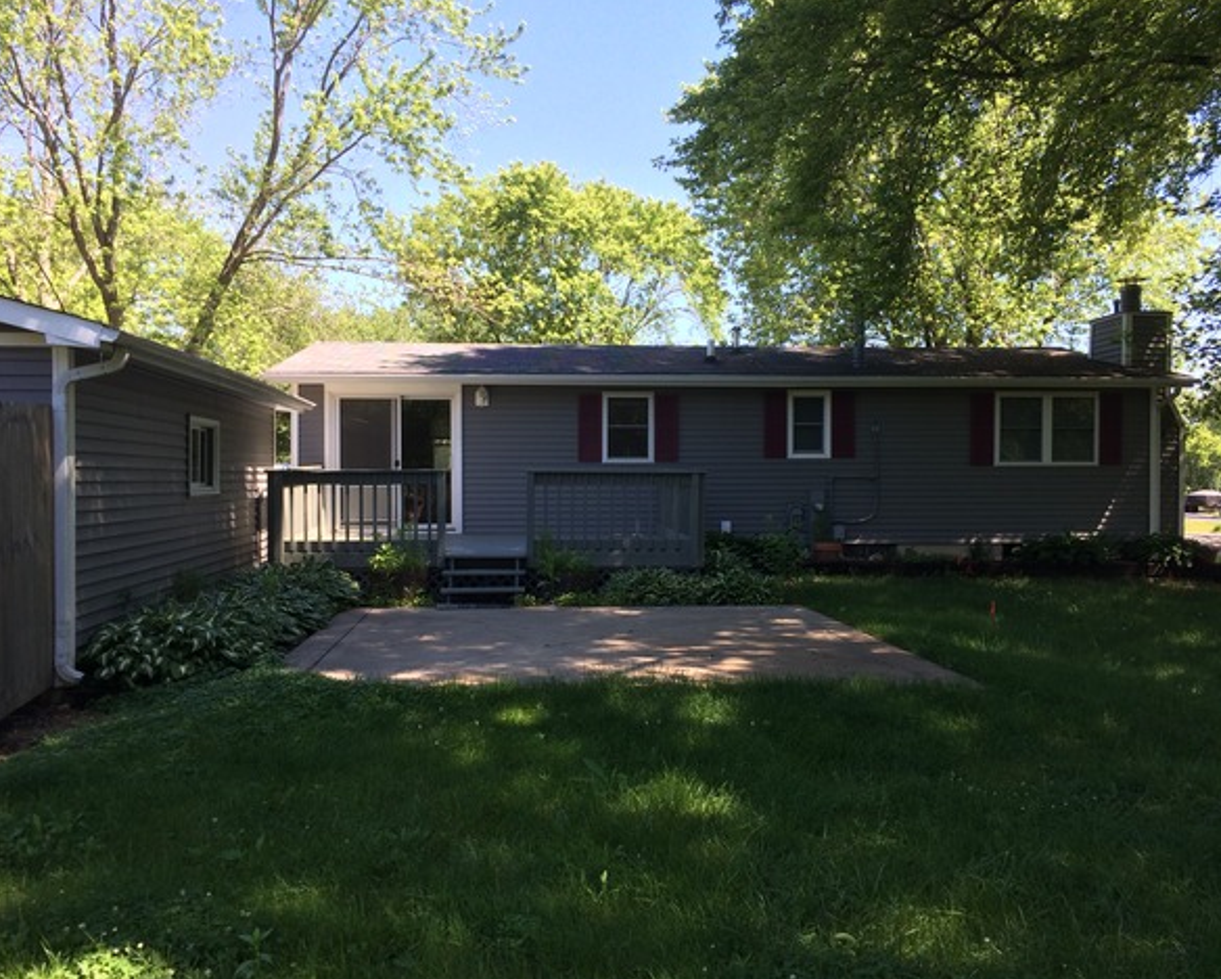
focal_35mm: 31
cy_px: 496
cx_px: 619
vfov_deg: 47.2
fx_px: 1121
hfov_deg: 57.1
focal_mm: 4.15
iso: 32
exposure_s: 1/451
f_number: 2.2
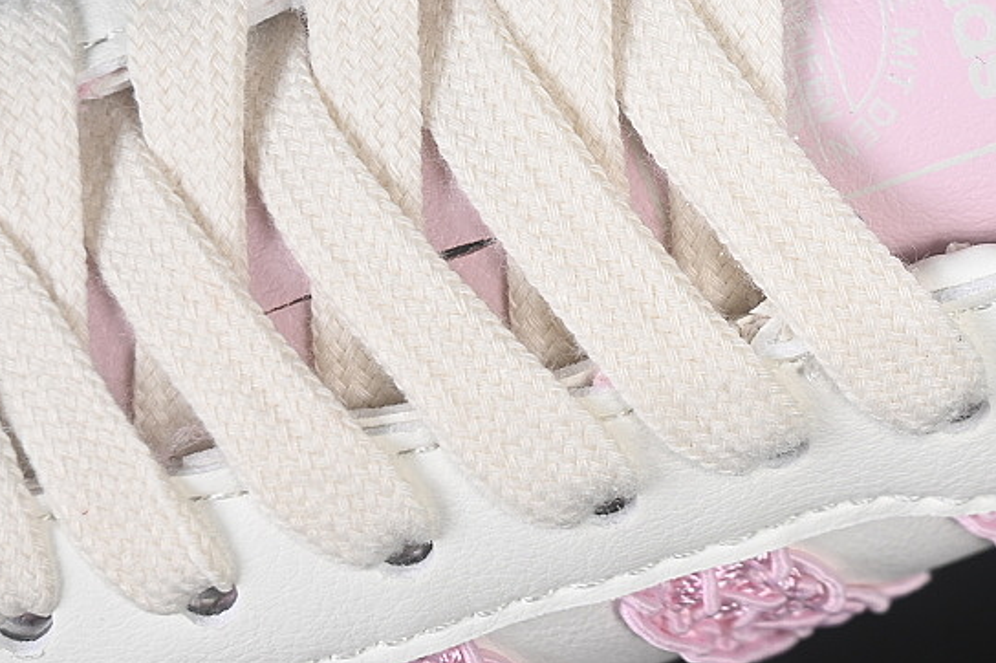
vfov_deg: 9.1
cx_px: 903
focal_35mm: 149
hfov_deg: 13.7
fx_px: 4120
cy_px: 26
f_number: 7.1
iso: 160
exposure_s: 1/80
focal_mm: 50
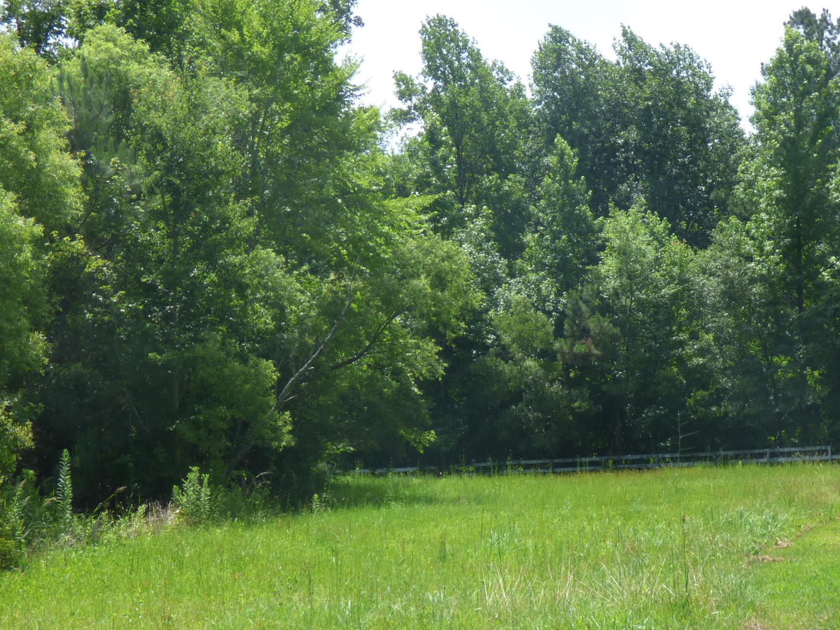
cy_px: 473
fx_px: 2111
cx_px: 633
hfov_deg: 22.3
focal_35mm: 87
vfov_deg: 16.9
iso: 100
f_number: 3.8
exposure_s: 1/500
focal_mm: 8.68
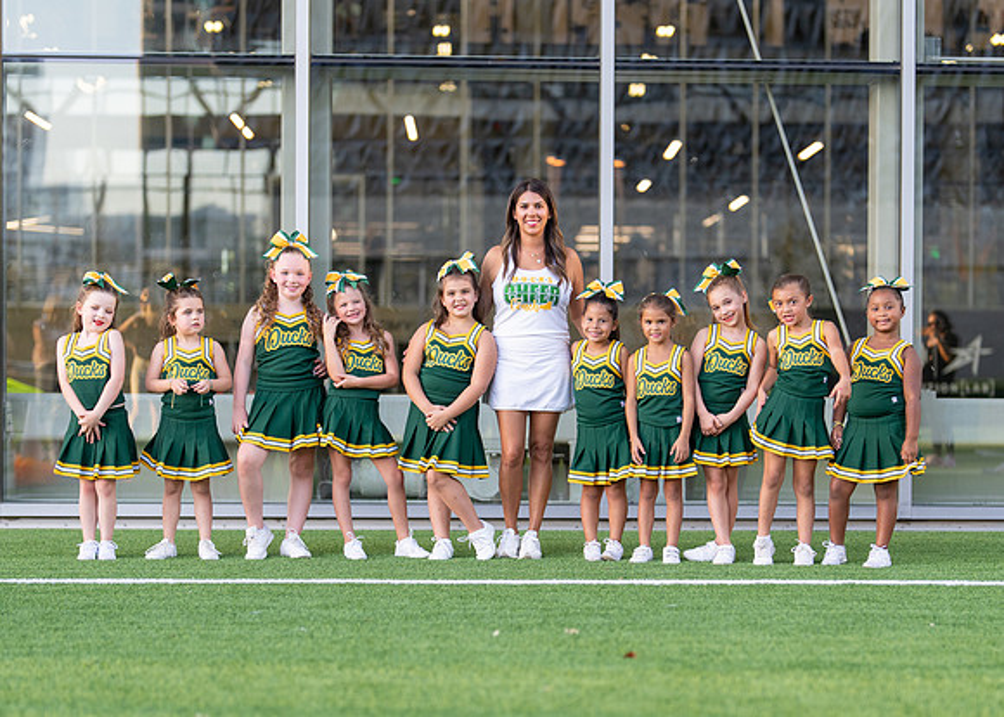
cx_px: 580
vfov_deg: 17.6
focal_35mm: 81
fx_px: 2310
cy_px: 449
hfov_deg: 24.5
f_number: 1.2
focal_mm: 50
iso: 250
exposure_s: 1/1000
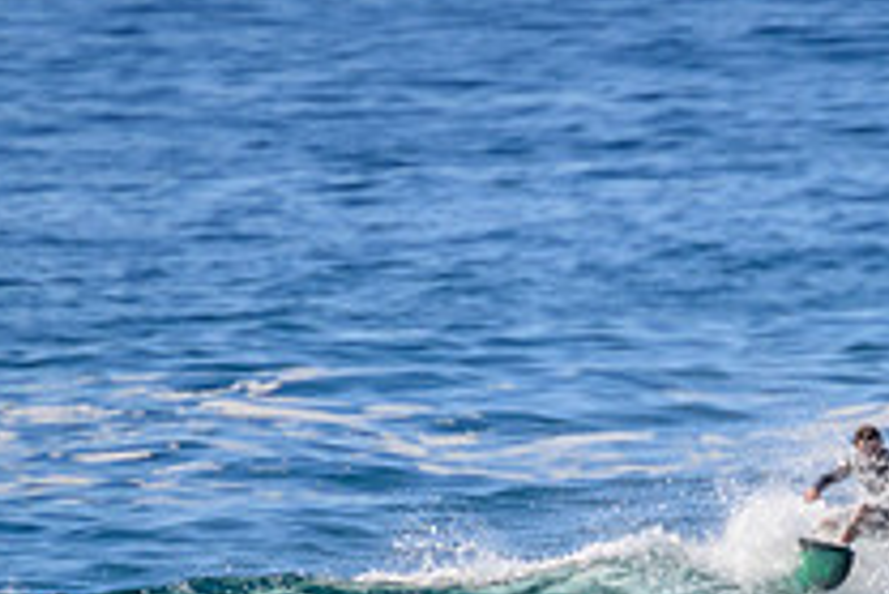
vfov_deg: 0.6
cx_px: 804
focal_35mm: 2230
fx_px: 55105
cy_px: 694
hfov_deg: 0.9
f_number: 11
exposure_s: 1/2000
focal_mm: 800
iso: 1250
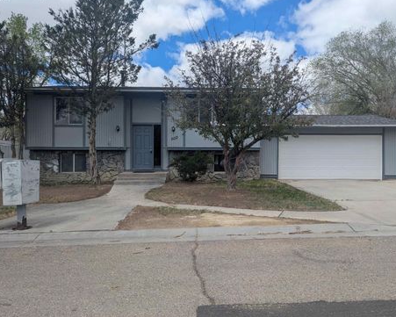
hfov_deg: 66.0
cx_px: 203
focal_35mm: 26
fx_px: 305
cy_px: 161
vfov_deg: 54.9
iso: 46
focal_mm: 6.81
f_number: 1.85
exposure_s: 1/2632
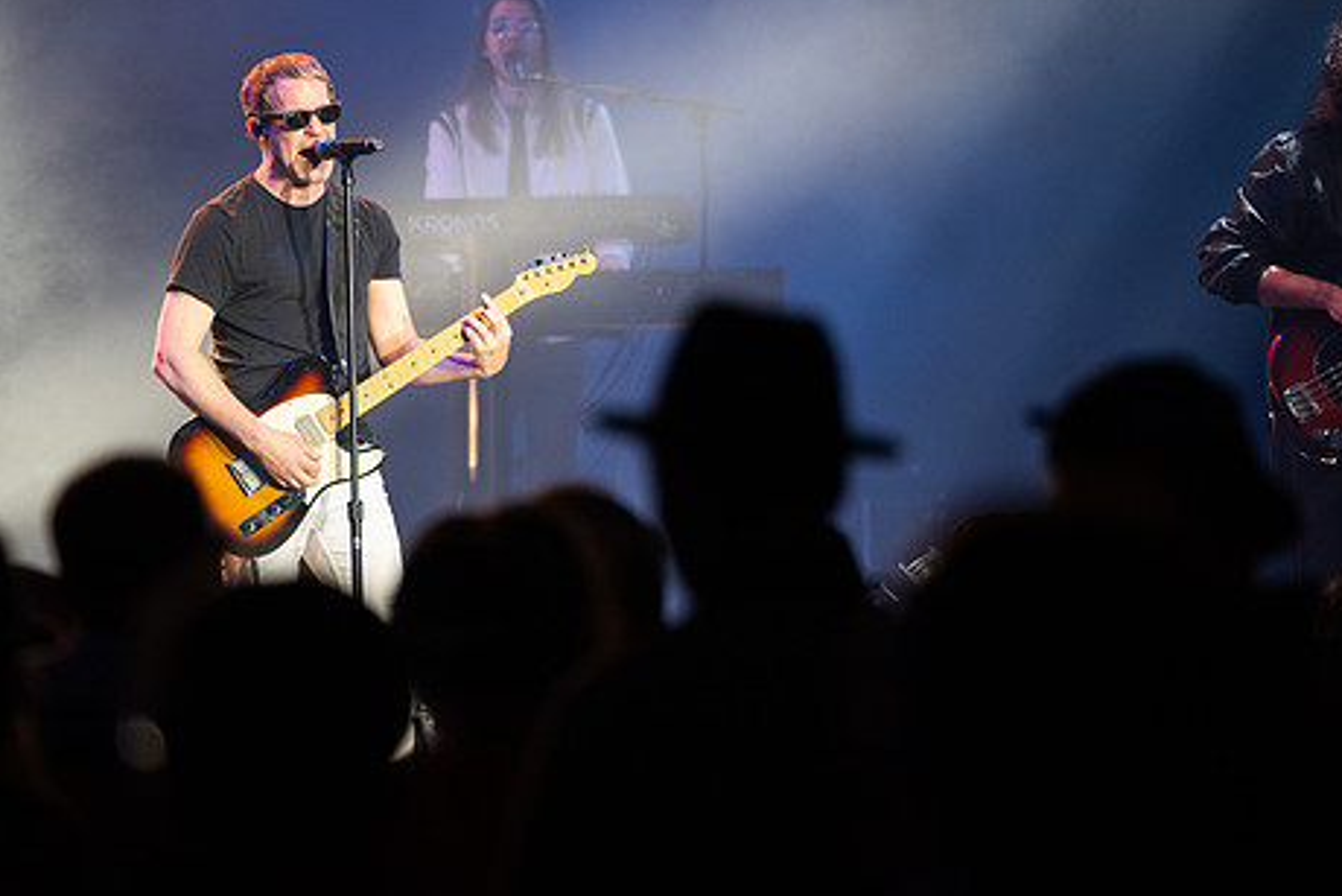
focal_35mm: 227
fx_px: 8464
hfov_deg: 9.1
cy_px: 358
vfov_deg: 6.1
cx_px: 563
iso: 1000
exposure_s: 1/200
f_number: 2.8
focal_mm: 180
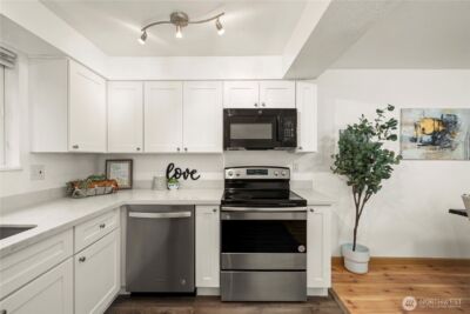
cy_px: 157
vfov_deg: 77.4
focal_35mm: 15
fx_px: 196
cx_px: 235
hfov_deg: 100.4
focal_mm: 15
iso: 500
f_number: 8
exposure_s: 1/60
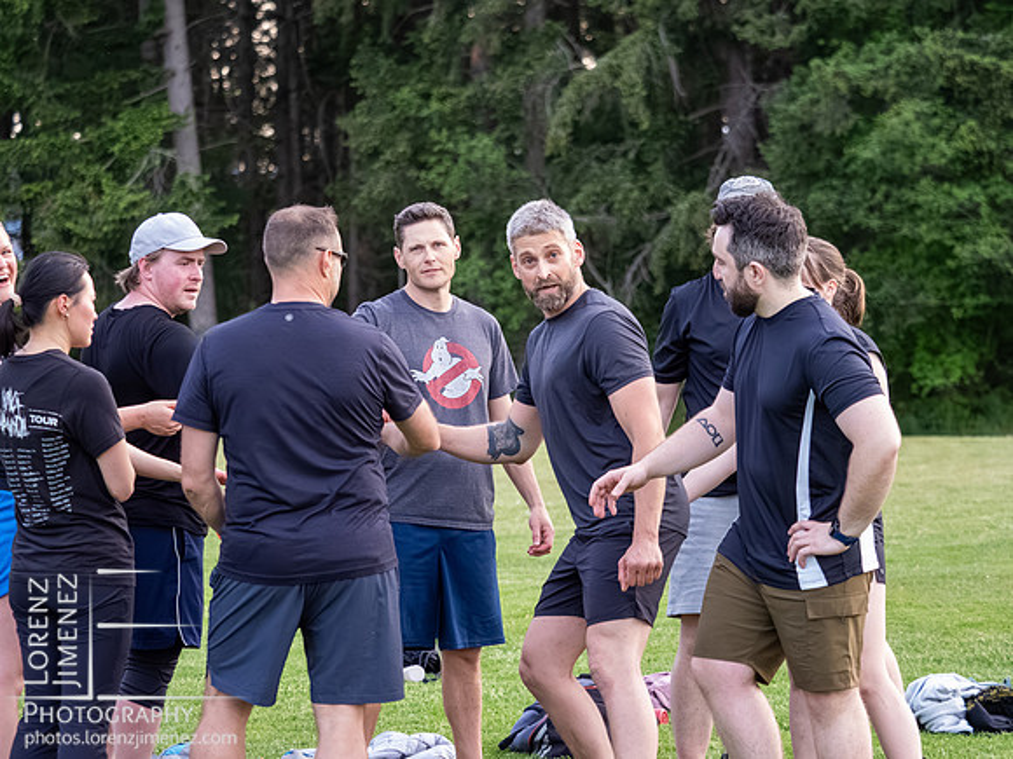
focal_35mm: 134
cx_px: 565
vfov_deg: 11.1
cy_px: 335
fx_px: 3921
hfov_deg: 14.7
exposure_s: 1/1000
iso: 5000
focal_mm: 60
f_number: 2.8
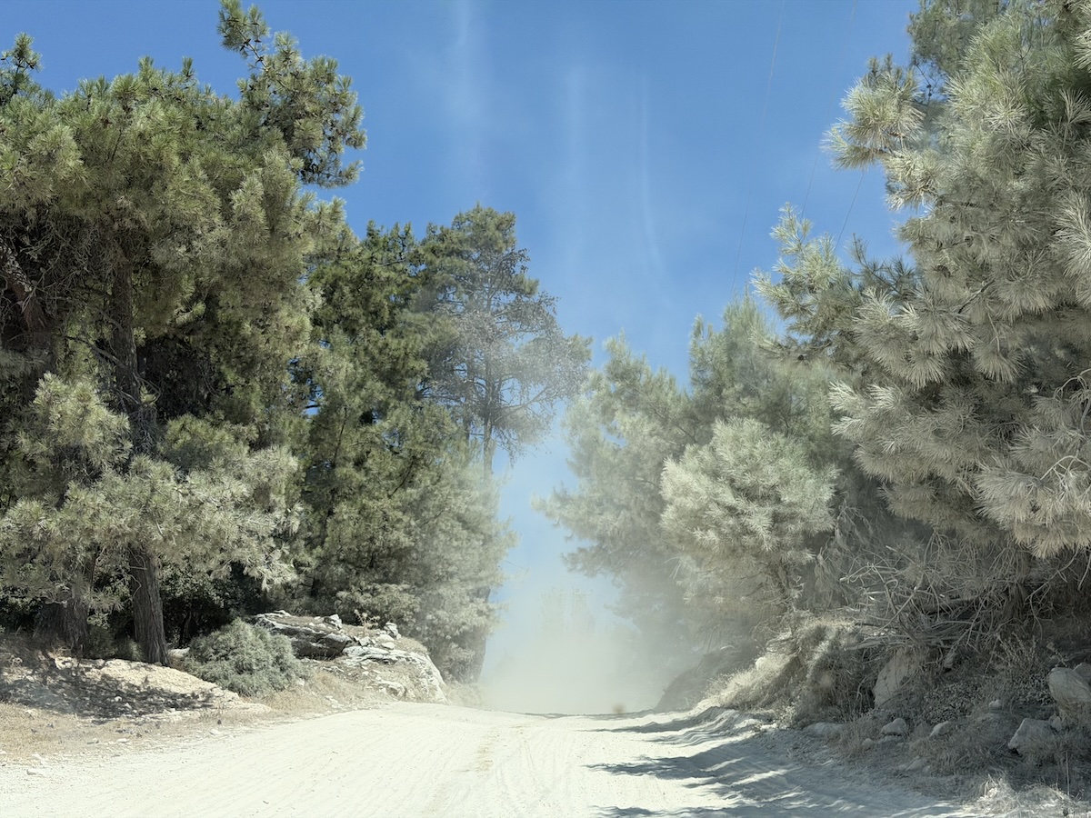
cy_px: 409
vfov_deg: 30.3
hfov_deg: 39.7
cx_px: 546
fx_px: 1513
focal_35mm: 48
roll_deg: +1.5
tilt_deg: +19.5
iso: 80
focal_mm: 6.76
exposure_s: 1/6536
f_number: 1.78
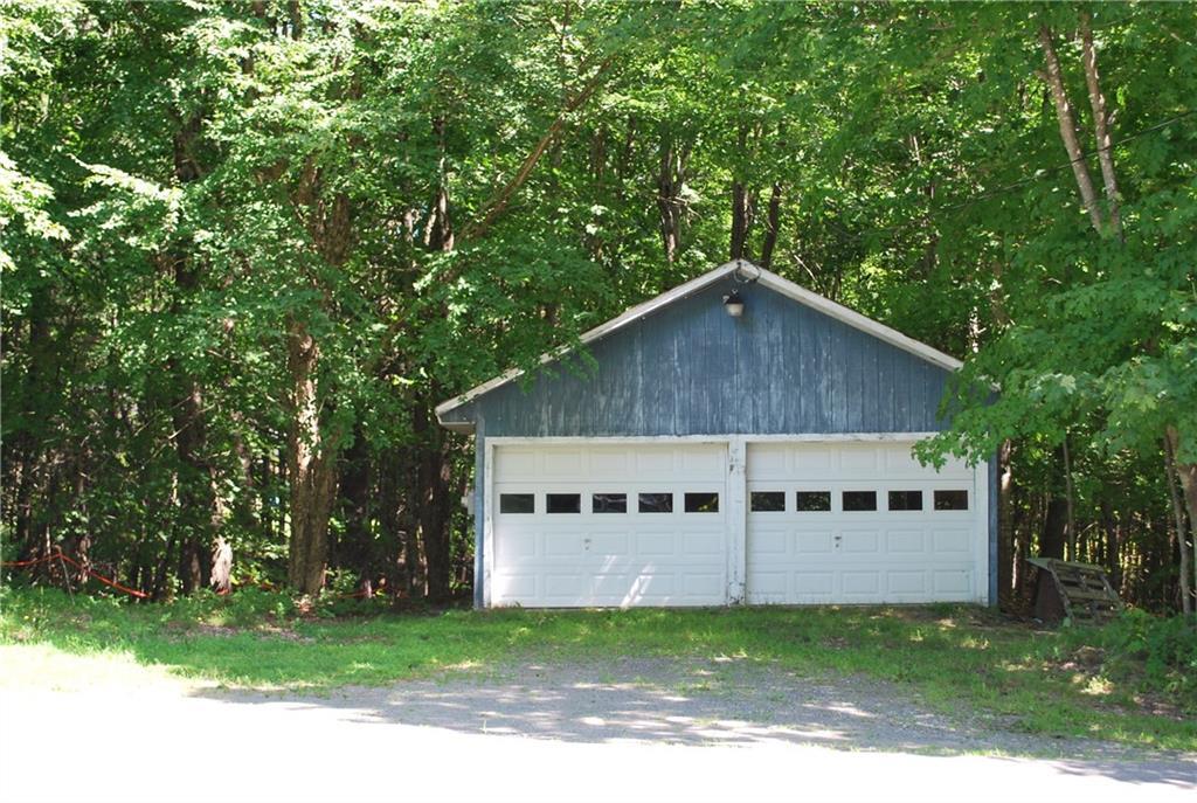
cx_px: 598
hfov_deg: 38.8
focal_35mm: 51
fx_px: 1699
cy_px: 402
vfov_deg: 26.6
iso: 200
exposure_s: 1/80
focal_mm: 34
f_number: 5
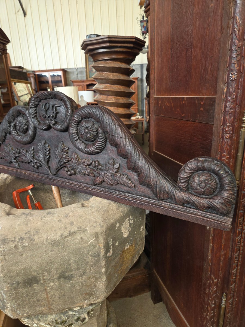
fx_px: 217
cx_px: 122
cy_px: 164
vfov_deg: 73.9
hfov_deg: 58.9
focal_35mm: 23
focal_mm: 5.4
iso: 80
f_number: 1.8
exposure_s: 1/60
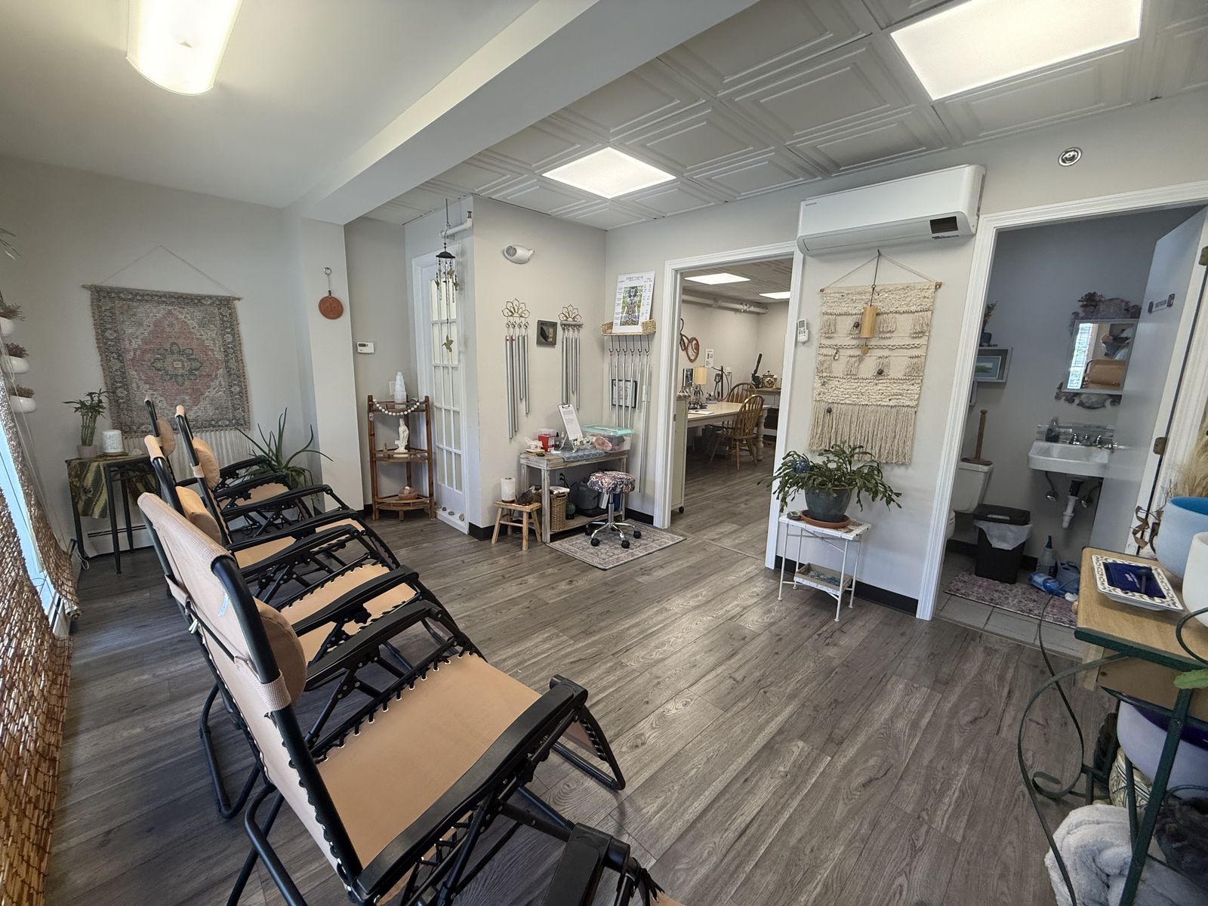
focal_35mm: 14
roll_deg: -1.0
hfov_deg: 102.1
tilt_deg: -10.0
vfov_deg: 85.7
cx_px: 604
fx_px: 489
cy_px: 453
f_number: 2.2
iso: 160
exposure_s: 1/103
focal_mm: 2.22
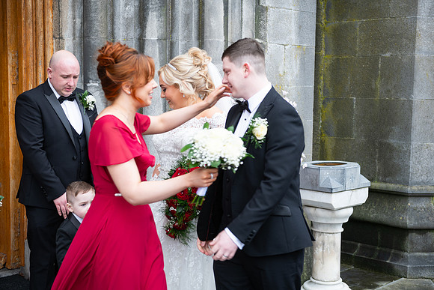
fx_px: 663
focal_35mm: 55
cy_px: 145
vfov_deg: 24.6
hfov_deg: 36.2
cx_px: 217
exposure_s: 1/160
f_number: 3.5
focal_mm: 55
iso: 125
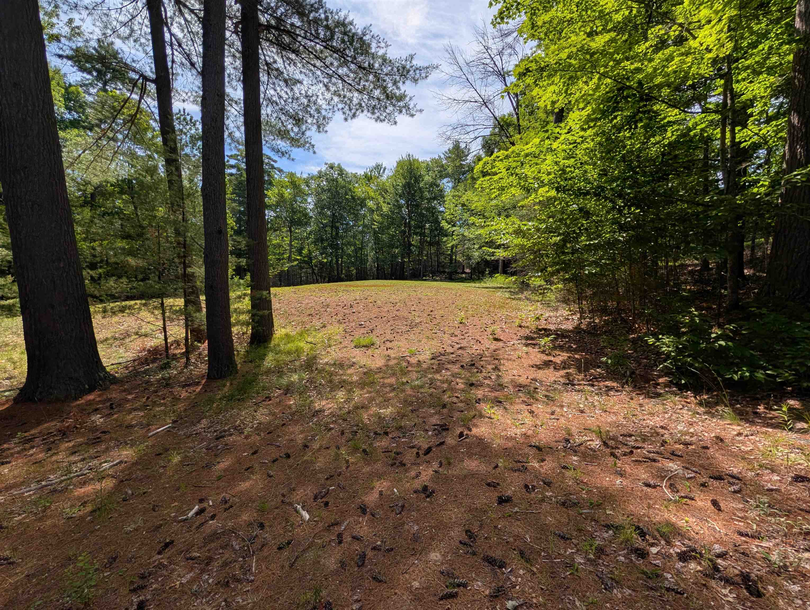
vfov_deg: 94.6
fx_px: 281
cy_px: 305
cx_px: 405
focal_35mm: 12
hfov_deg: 110.5
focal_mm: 2.02
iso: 47
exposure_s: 1/3663
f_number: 1.7
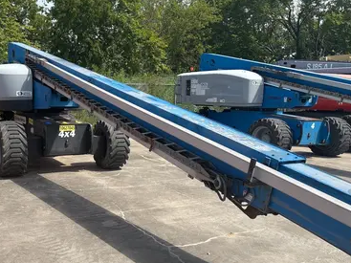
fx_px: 395
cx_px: 100
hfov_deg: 46.6
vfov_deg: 36.8
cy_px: 146
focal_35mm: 39
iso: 50
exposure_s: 1/2639
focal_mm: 5.96
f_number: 1.6
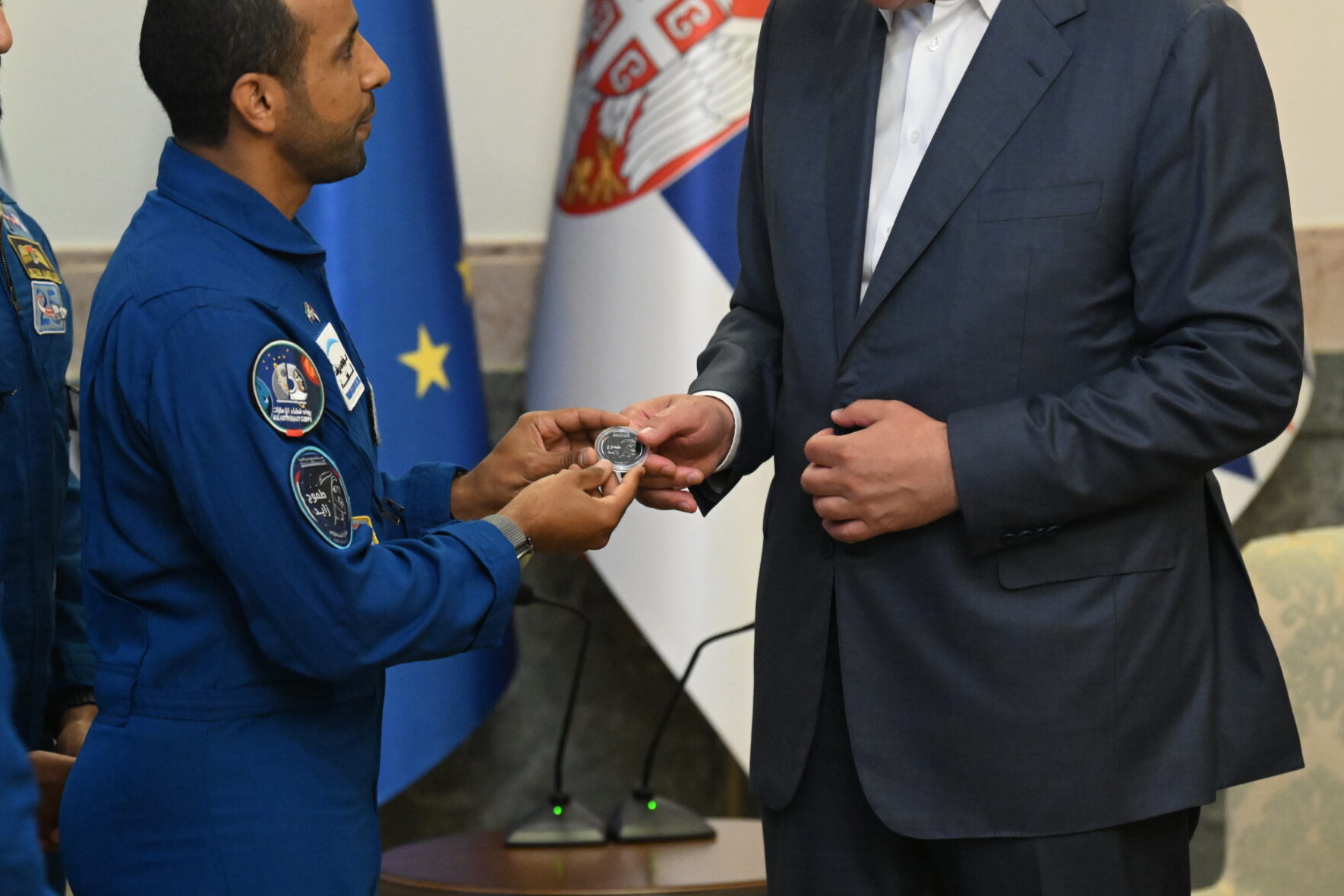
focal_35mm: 217
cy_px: 291
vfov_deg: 6.3
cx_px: 596
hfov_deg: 9.5
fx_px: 8101
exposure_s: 1/200
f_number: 4
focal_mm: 150
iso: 6400
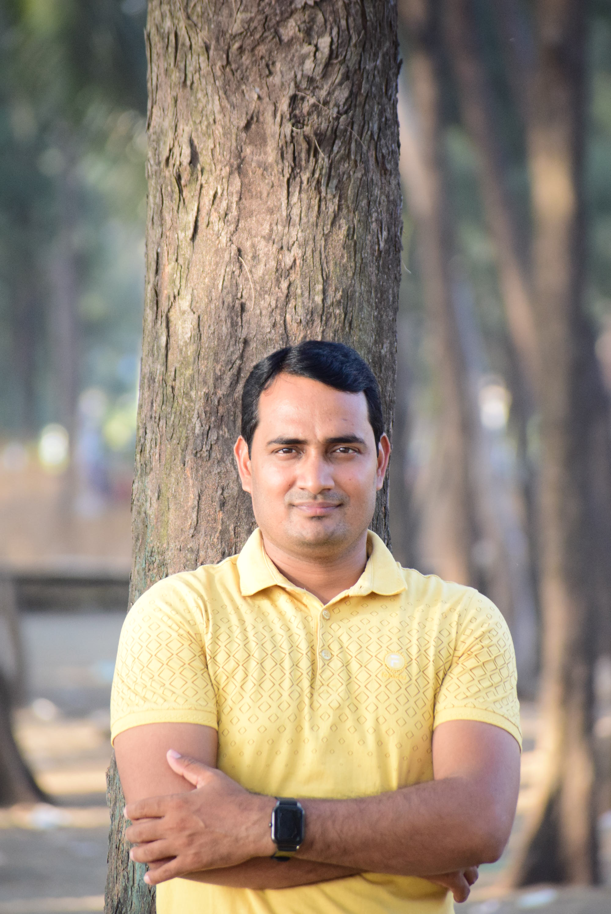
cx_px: 306
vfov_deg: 6.5
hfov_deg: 4.4
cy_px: 457
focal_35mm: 315
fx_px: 8004
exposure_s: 1/400
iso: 2000
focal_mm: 210
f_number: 6.3
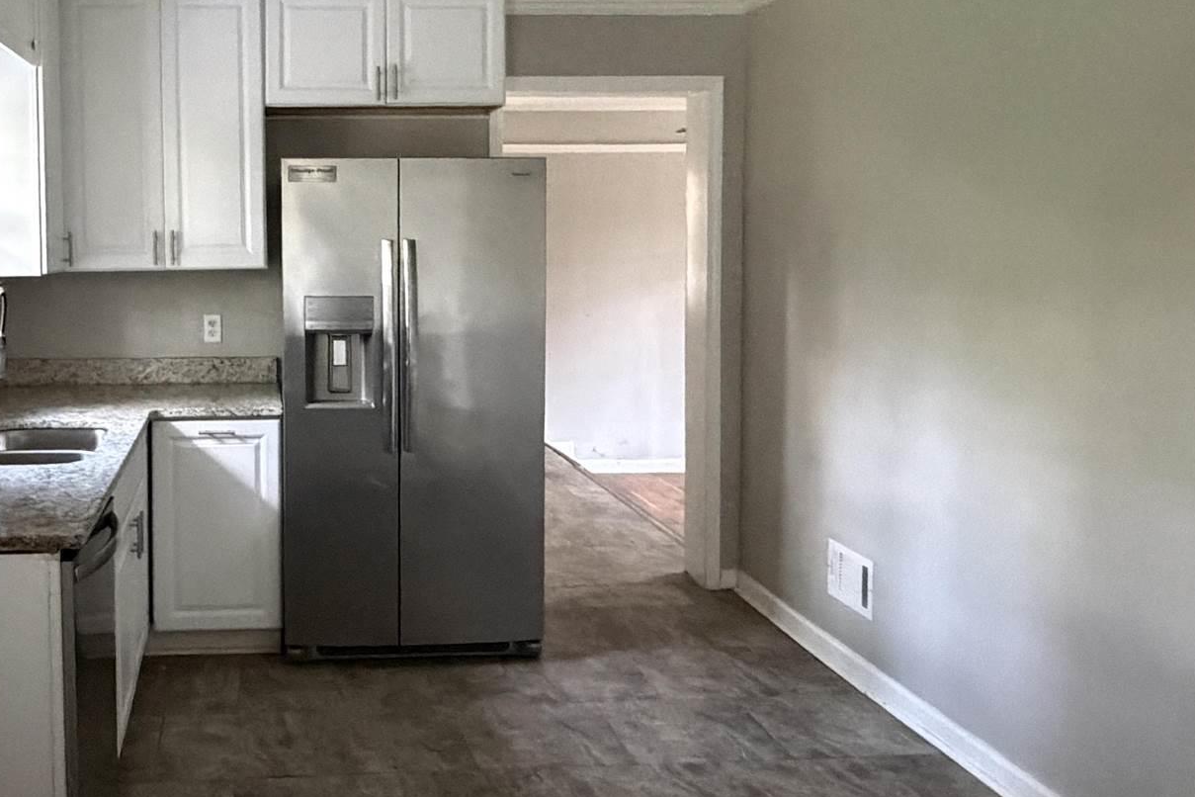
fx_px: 1228
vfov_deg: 35.7
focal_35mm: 37
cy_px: 280
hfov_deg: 50.3
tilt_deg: -2.3
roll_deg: +1.2
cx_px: 340
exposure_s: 1/60
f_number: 2.2
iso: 1250
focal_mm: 2.22
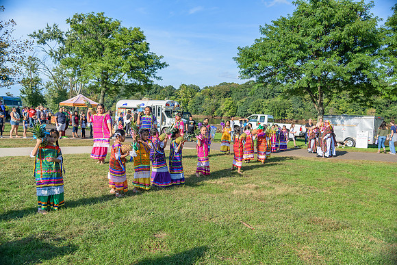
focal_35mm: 30
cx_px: 198
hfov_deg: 61.9
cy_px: 132
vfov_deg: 43.6
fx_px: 331
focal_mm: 30
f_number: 4
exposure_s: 1/200
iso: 64
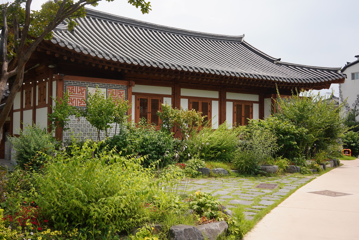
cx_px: 180
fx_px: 349
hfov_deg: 54.4
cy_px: 120
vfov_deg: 37.9
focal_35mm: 35
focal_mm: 35
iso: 100
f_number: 9
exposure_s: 1/100
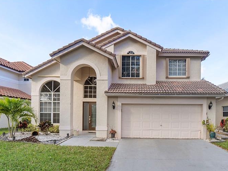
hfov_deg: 75.8
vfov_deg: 59.6
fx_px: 145
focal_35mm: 22
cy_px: 114
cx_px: 133
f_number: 11
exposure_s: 1/200
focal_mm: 10
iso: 200
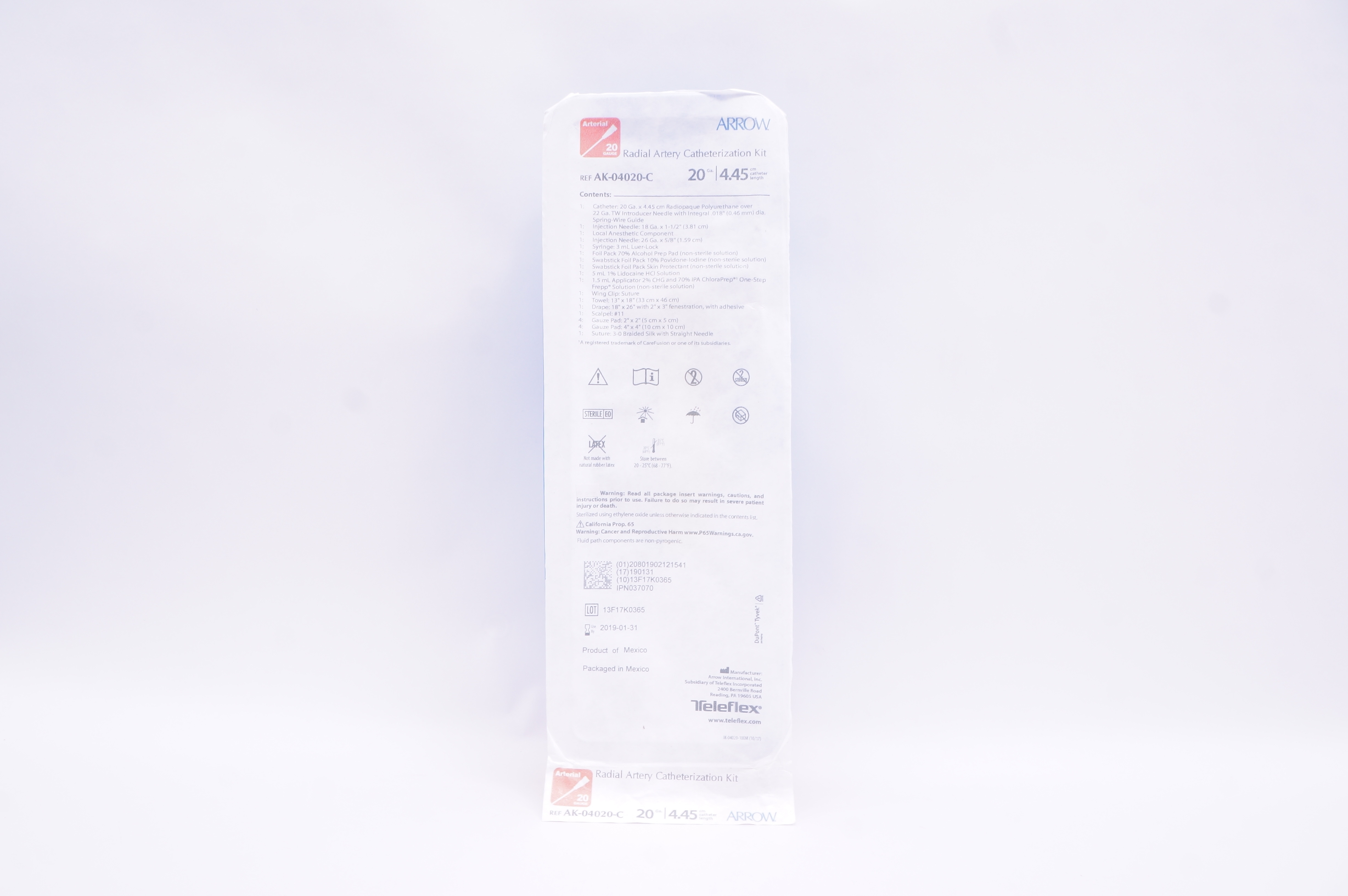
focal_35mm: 27
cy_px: 448
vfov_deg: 47.8
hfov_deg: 67.4
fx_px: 1010
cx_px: 674
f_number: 9
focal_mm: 18
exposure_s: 1/20
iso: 400
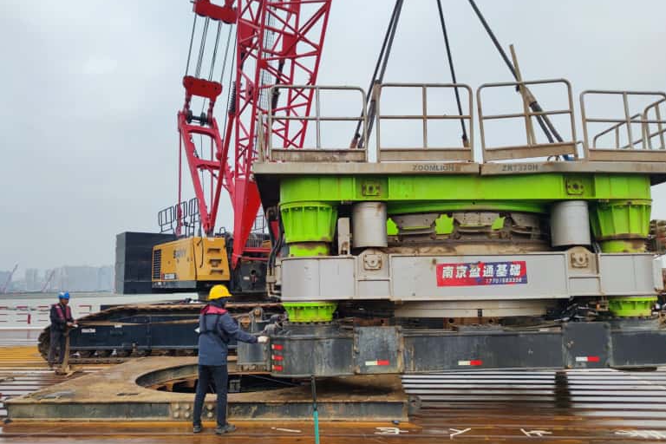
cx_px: 332
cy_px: 237
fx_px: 481
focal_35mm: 26
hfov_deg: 69.4
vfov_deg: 49.5
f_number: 1.69
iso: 50
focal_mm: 6.72
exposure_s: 1/478
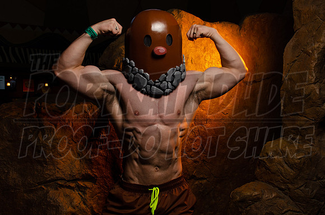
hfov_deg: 49.6
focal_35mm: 39
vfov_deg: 34.1
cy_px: 108
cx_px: 162
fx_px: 351
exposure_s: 1/60
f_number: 16
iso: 200
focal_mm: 26
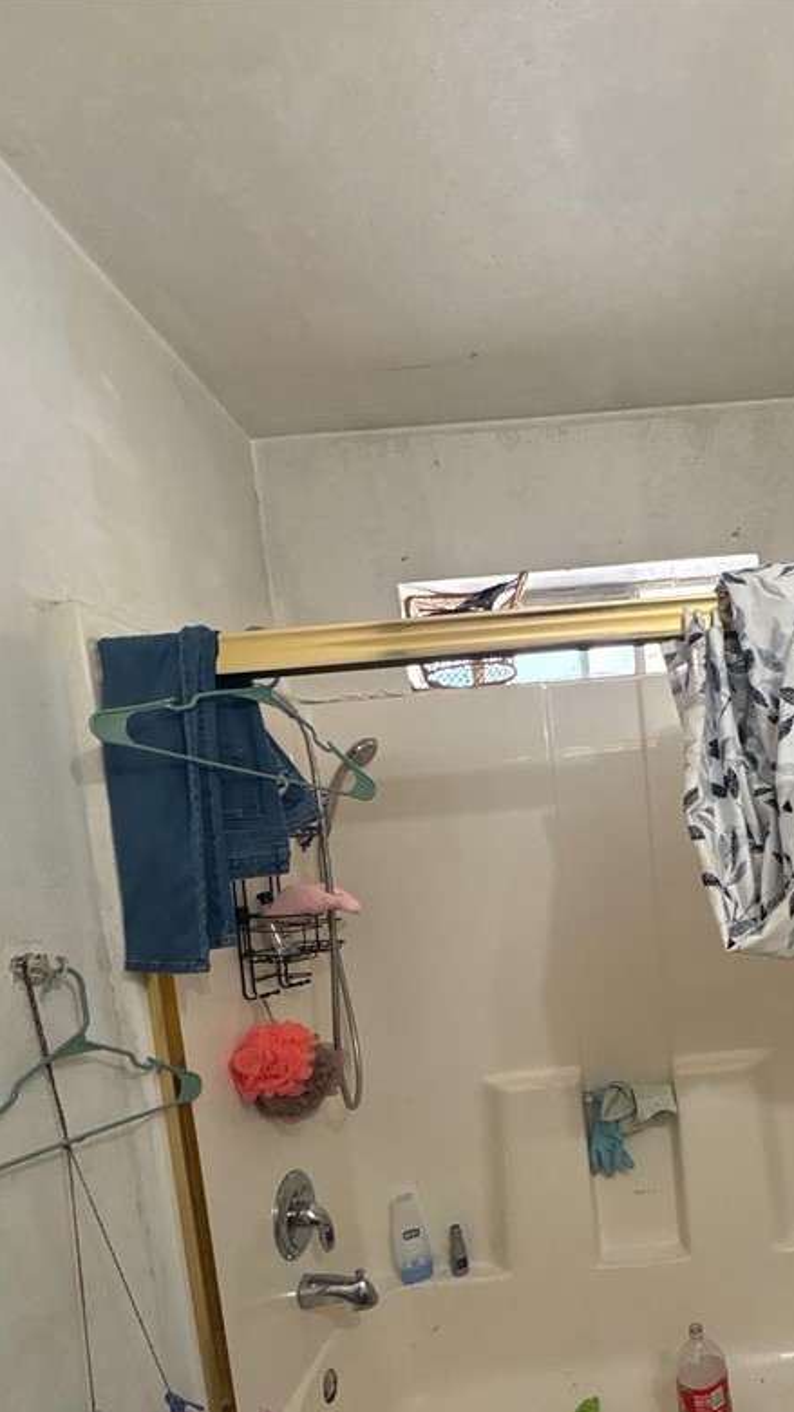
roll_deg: +4.7
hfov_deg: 52.3
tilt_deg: -1.7
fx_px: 749
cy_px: 920
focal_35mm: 20
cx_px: 633
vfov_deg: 84.2
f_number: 2.2
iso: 200
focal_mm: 2.22
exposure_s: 1/60
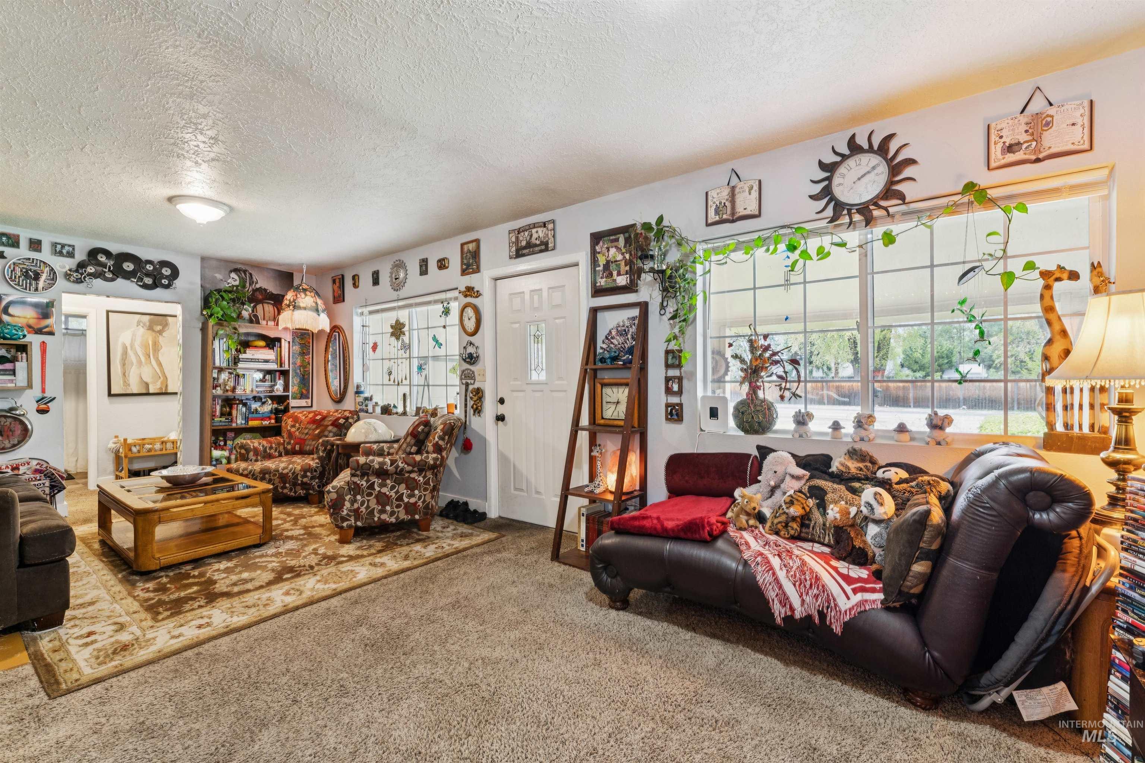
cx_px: 572
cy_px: 382
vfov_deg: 75.1
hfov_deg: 98.2
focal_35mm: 16
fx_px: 496
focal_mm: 15.6
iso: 400
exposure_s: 1.3
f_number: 13
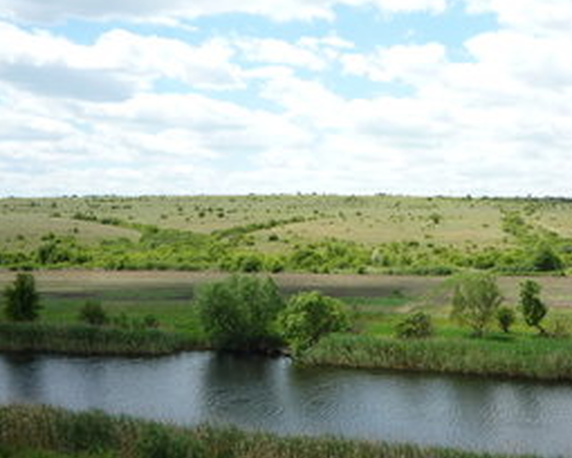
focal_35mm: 46
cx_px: 444
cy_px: 310
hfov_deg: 39.0
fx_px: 779
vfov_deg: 32.4
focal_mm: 5.2
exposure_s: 1/400
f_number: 4.5
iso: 100
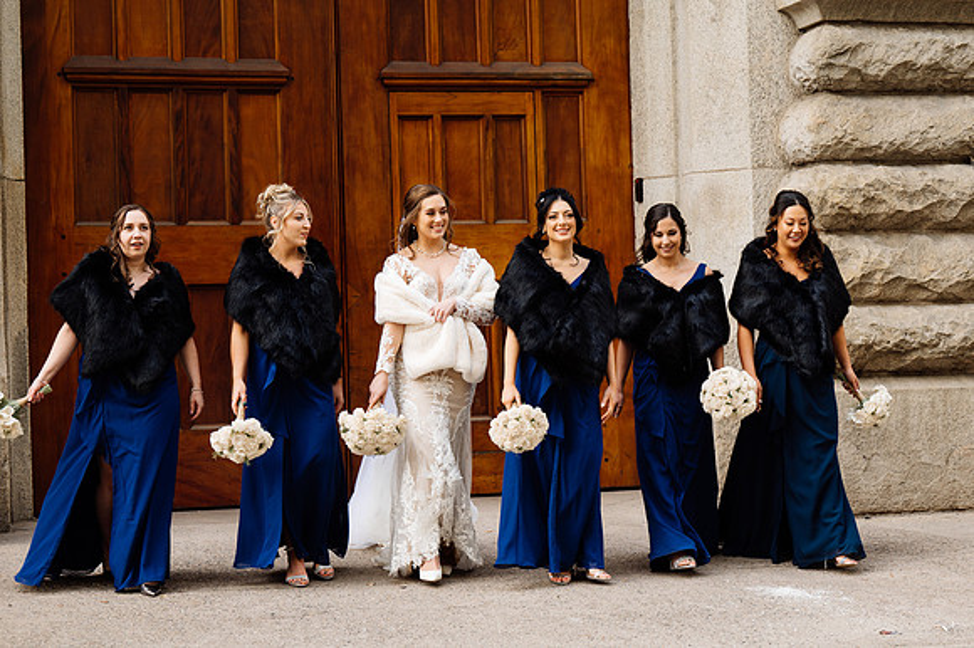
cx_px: 517
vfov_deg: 17.6
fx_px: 2095
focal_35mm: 77
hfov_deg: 26.2
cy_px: 324
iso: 400
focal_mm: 73
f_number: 4
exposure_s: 1/320
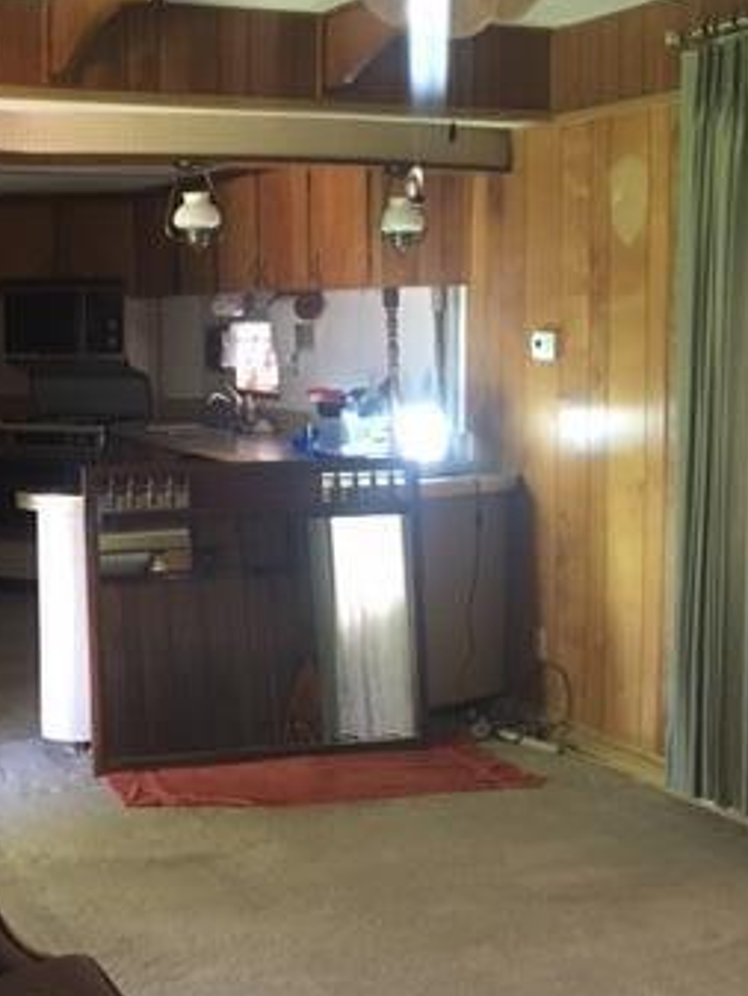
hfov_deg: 26.5
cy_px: 461
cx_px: 263
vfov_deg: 34.9
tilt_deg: -3.6
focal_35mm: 55
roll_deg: +0.8
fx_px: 1584
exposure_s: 1/15
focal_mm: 4.15
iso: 100
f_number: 2.2
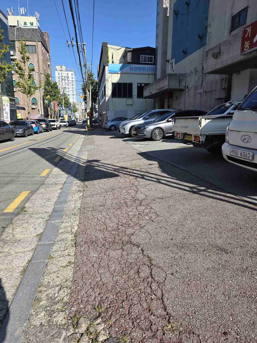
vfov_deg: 73.9
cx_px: 128
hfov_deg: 58.9
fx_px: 228
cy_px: 172
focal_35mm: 23
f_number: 1.7
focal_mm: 6.3
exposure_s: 1/5608
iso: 80
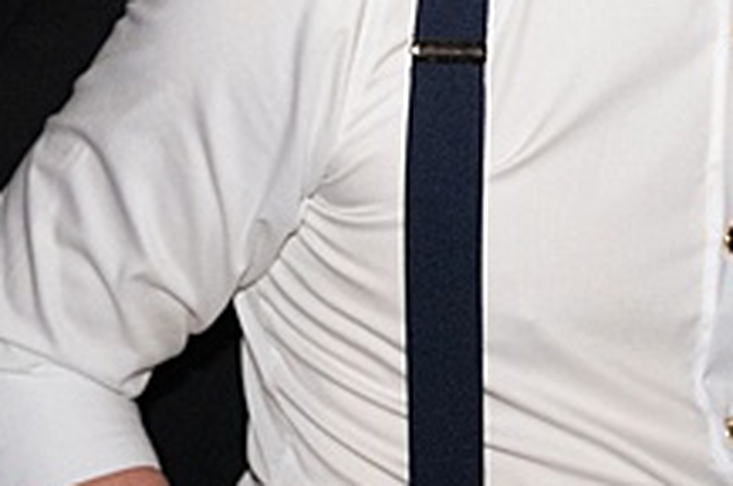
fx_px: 4147
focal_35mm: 204
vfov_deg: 6.6
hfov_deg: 10.1
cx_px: 493
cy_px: -159
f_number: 3.2
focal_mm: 57
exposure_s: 1/250
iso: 1600
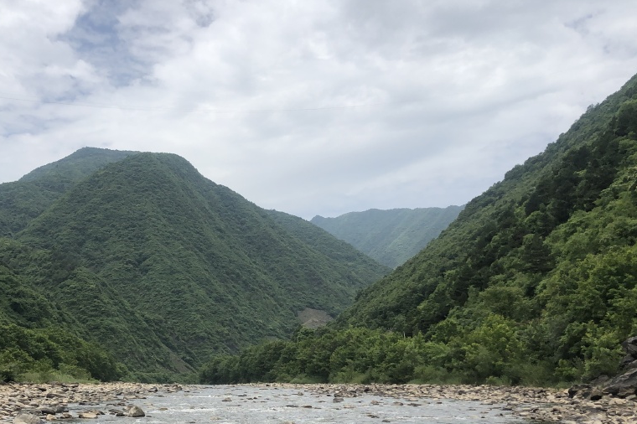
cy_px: 295
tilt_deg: +7.8
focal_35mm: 46
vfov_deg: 28.9
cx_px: 204
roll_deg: +0.1
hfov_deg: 42.1
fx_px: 814
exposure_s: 1/2667
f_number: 1.8
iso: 25
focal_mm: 4
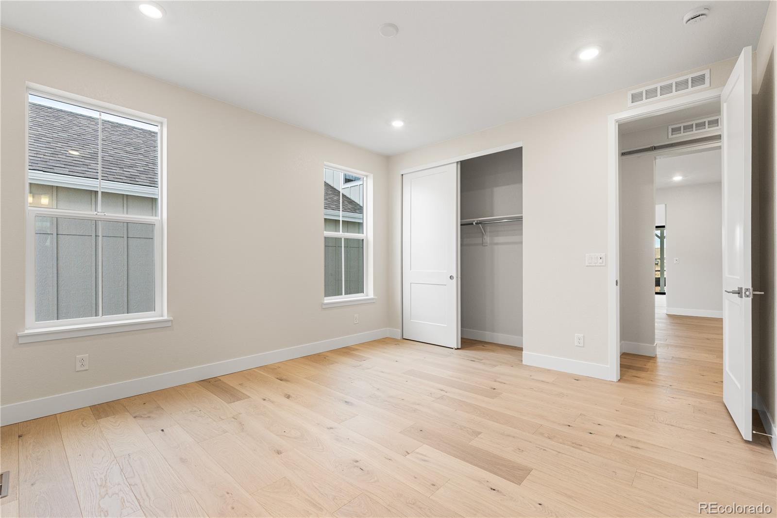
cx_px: 388
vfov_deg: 73.7
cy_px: 259
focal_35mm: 16
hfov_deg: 96.7
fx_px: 345
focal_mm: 16
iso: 400
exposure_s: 1/8
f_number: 10
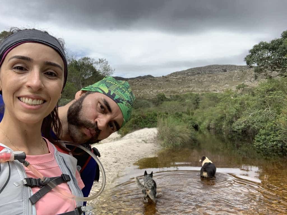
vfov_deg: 44.2
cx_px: 144
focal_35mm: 32
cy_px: 108
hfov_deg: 56.8
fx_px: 265
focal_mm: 2.87
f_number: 2.2
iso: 16
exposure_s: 1/718
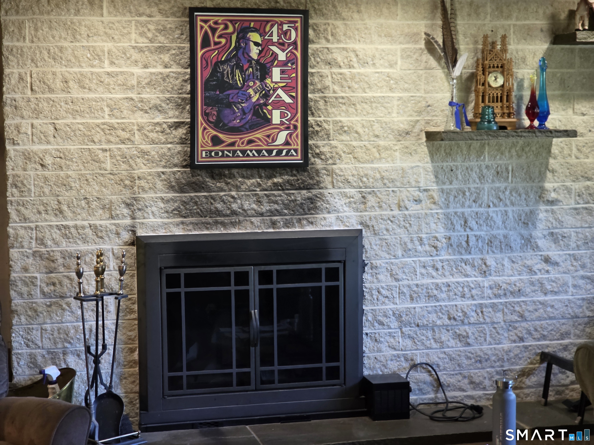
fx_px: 1184
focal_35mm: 69
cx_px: 297
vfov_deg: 21.3
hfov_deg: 28.2
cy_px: 222
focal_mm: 7.9
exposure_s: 1/30
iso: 250
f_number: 2.4
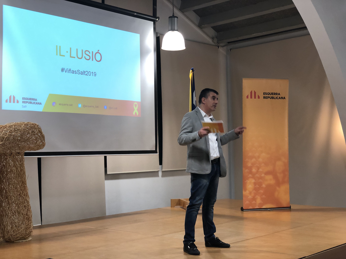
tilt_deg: +2.6
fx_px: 520
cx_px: 173
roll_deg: +1.6
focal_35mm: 52
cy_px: 130
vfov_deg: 28.0
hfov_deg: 36.8
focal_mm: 6
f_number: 2.4
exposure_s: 1/33
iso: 100
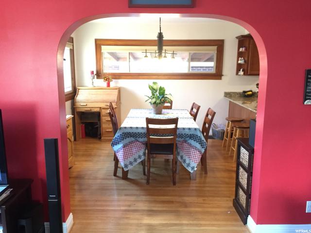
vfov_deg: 48.2
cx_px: 156
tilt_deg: -11.0
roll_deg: -0.9
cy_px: 116
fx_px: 261
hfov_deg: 61.7
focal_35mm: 29
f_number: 2.2
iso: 200
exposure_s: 1/30
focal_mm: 4.15
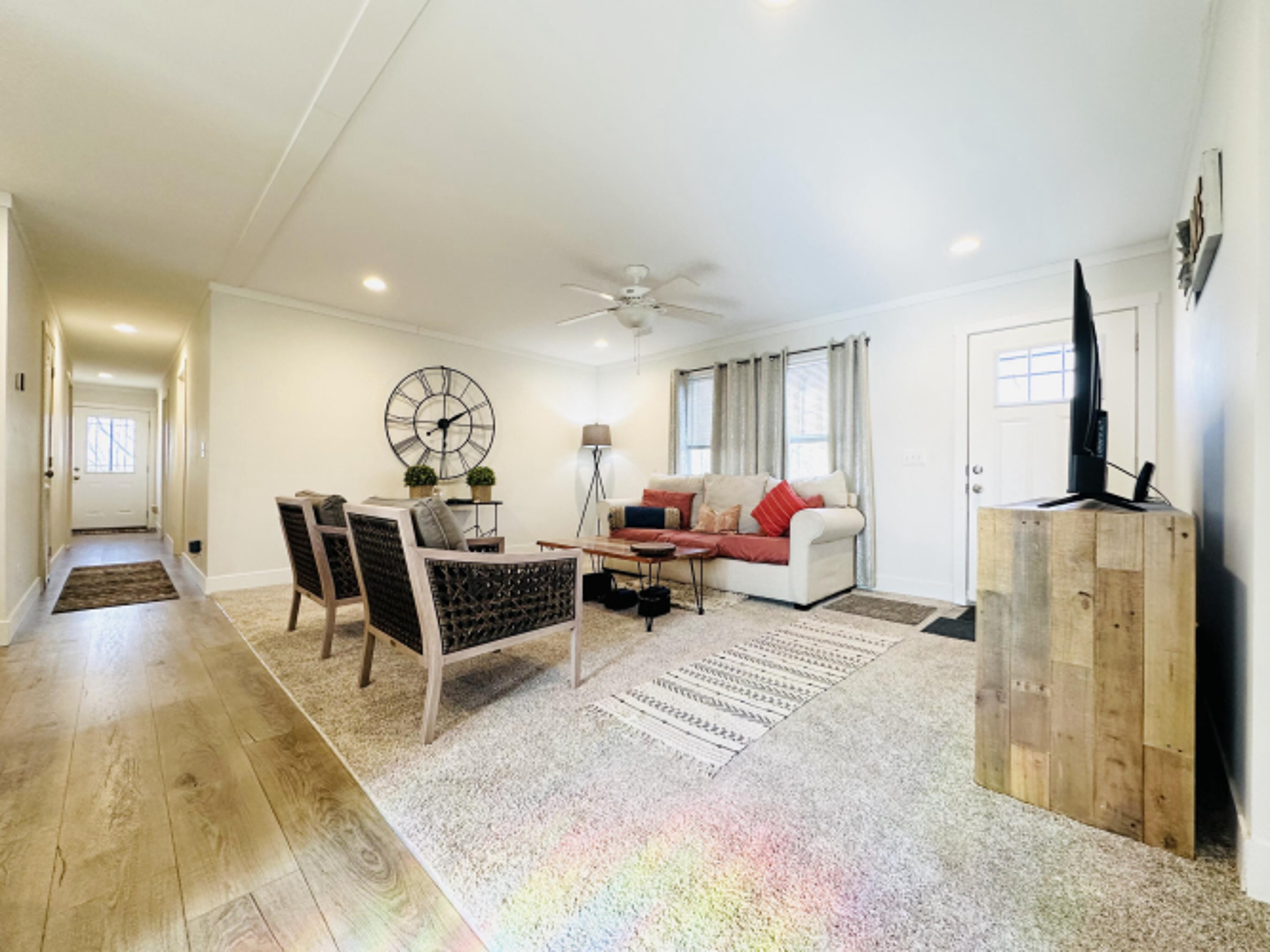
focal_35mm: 14
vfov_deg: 85.7
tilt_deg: +0.2
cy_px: 476
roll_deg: -0.5
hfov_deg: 102.1
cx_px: 635
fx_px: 514
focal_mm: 2.22
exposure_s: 1/120
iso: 200
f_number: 2.2
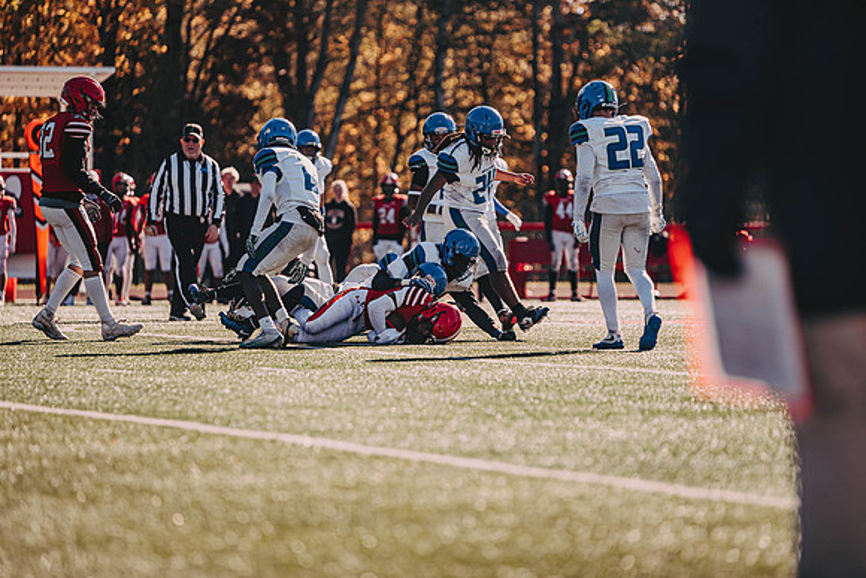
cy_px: 289
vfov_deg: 6.9
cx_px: 433
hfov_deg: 10.3
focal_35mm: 200
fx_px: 4812
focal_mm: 200
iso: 250
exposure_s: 1/3200
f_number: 3.2
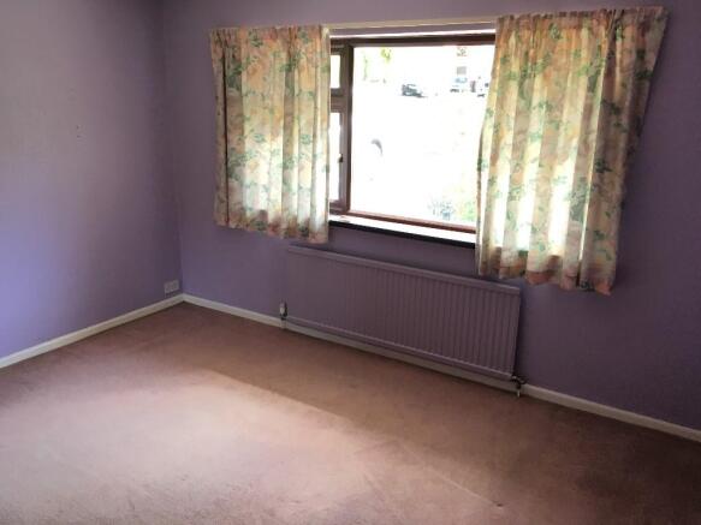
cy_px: 262
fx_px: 587
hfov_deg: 61.7
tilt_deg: -16.3
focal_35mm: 29
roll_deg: -1.1
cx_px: 350
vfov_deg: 48.2
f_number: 2.2
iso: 32
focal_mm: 4.15
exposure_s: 1/33
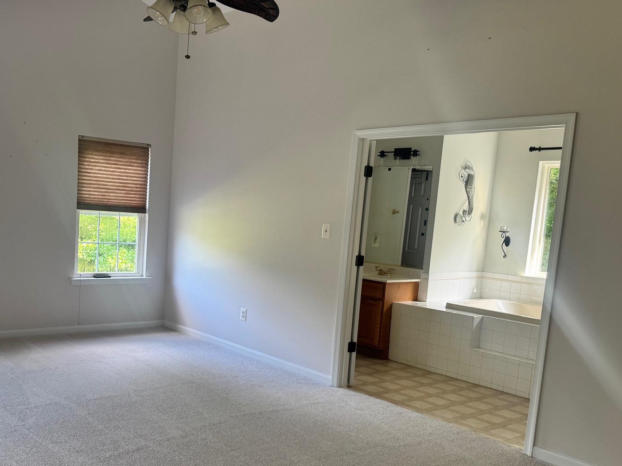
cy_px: 277
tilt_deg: -6.5
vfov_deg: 40.5
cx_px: 174
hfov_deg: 50.9
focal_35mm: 35
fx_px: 629
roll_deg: -2.2
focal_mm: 6.76
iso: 125
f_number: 1.78
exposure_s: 1/121
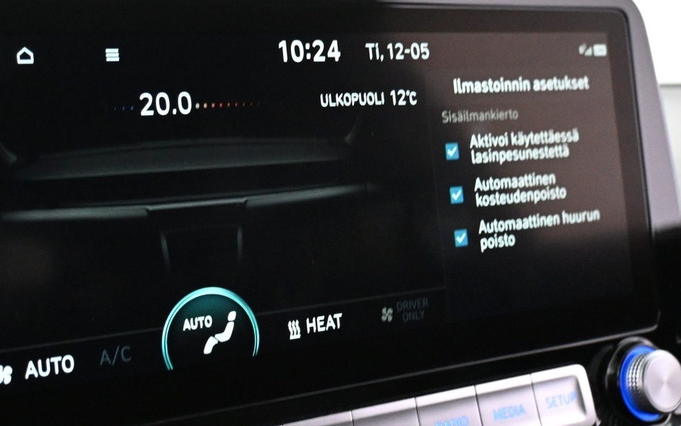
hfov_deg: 37.1
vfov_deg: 23.8
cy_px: 196
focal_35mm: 54
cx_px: 266
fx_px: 1011
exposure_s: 1/50
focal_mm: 19.5
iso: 4000
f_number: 3.8
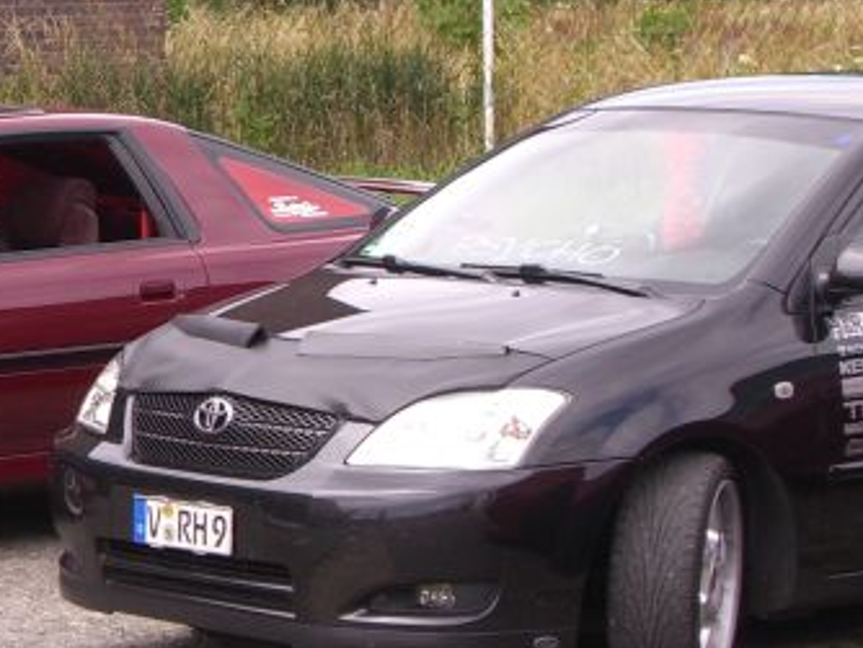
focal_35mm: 189
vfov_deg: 7.9
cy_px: 268
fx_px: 4715
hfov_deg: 10.3
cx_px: -101
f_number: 4.1
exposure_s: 1/250
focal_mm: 12.8
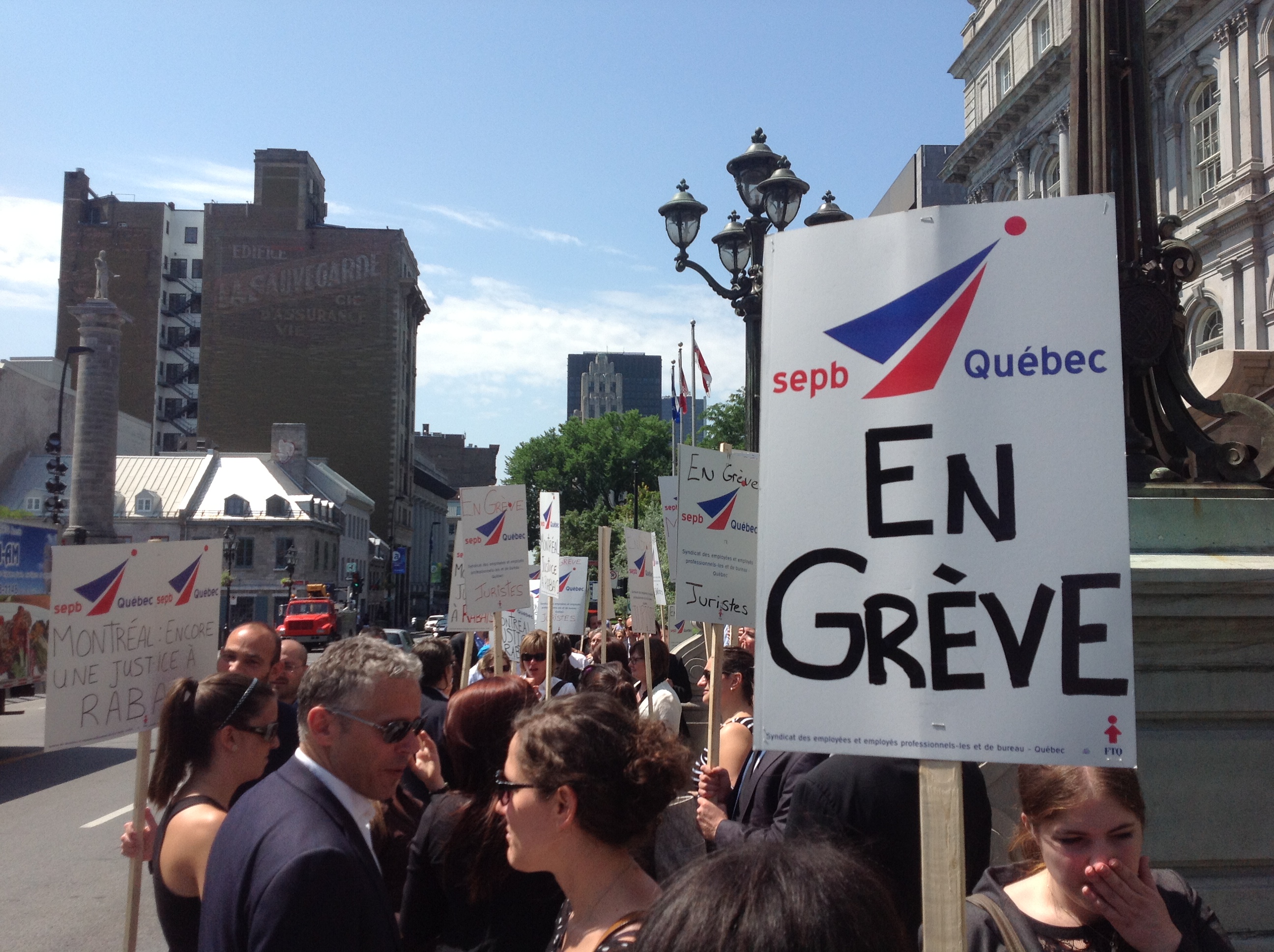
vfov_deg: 40.6
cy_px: 476
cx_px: 637
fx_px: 1286
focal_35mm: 35
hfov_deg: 52.7
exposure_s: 1/2016
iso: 50
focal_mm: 4.28
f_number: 2.4
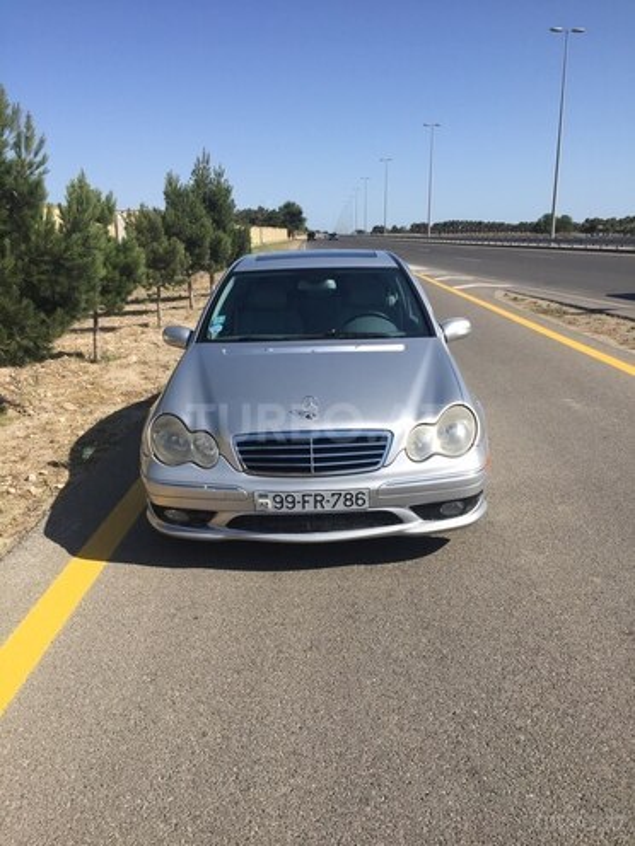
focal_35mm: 29
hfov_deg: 48.2
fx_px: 709
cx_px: 318
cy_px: 423
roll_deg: +1.4
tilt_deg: -14.6
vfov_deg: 61.7
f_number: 2.2
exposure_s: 1/2198
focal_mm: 4.15
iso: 32
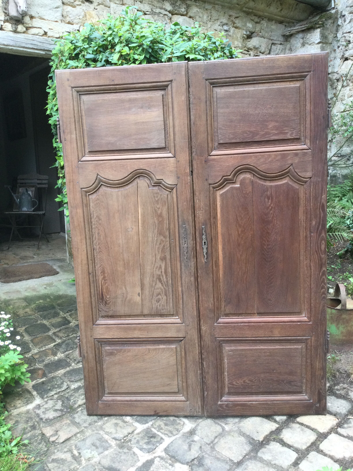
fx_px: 422
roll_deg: +0.3
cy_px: 236
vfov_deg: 58.4
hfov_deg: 45.4
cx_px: 176
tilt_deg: -11.7
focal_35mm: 31
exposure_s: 1/33
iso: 32
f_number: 2.4
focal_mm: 3.3
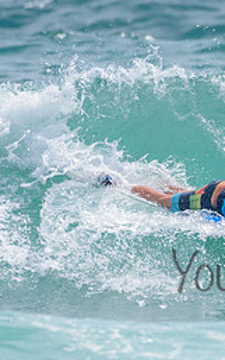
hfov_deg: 0.9
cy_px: 198
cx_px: 291
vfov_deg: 1.5
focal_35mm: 1405
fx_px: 13800
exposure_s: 1/2000
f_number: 5.6
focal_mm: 500
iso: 140
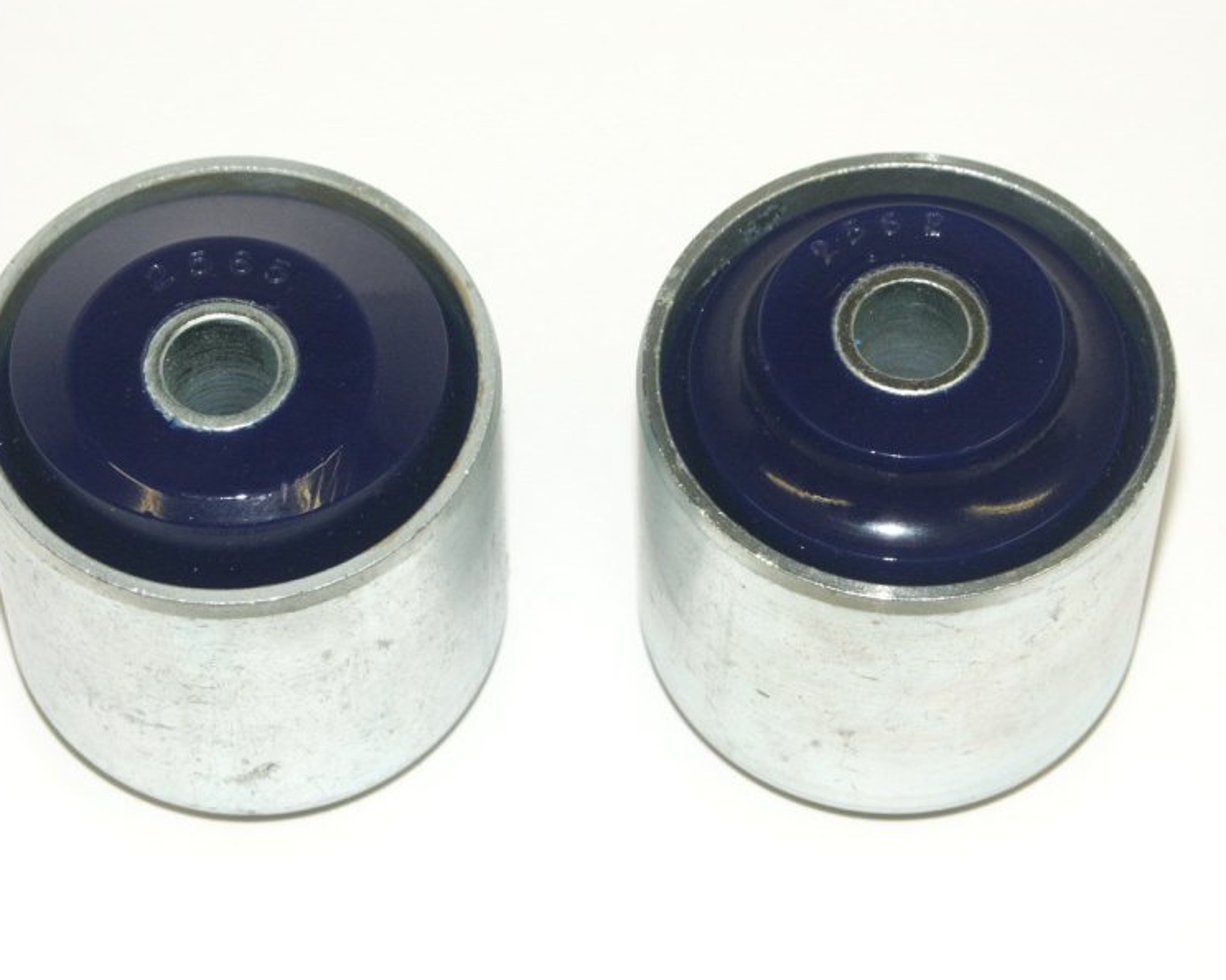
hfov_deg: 15.3
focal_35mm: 126
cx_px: 585
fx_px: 4571
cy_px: 489
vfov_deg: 12.2
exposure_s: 1/125
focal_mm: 29.71
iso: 200
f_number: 5.6
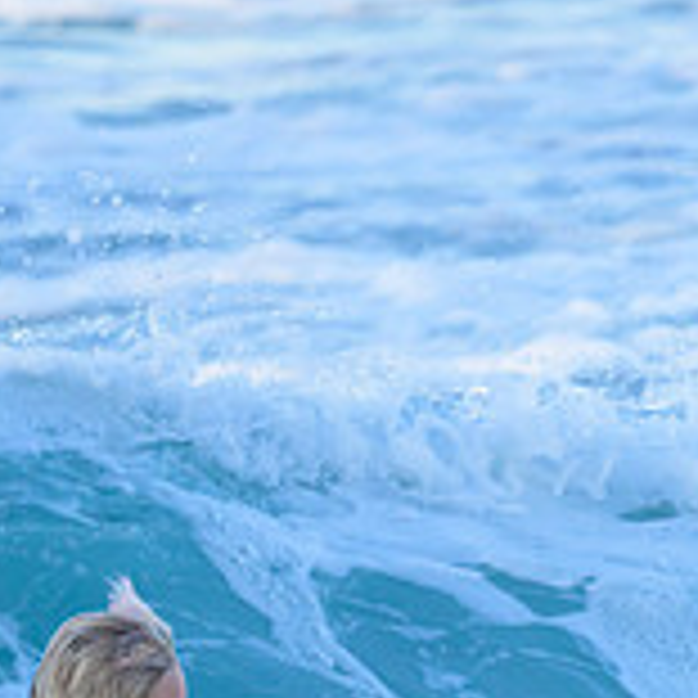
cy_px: 862
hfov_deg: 0.7
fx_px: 57968
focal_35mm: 2541
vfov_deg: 0.7
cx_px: 504
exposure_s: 1/1600
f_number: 6.3
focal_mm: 800
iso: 1600
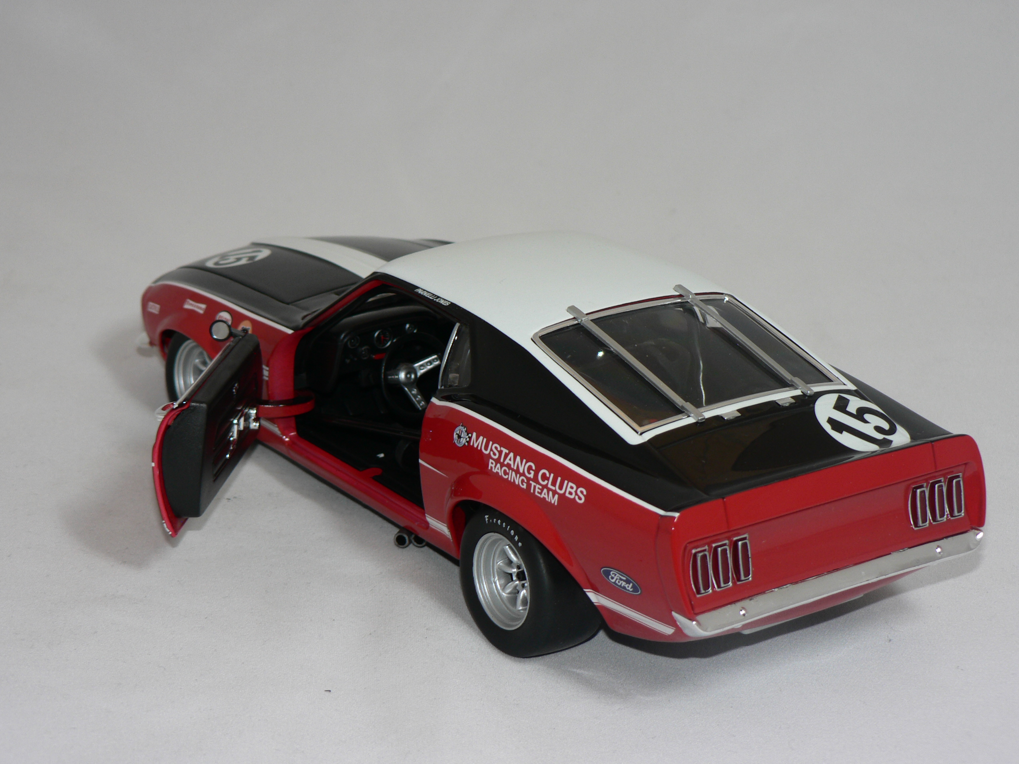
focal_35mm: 71
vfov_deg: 20.7
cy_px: 382
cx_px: 510
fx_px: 2090
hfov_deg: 27.4
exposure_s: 1/60
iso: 80
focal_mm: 11.8
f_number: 3.2
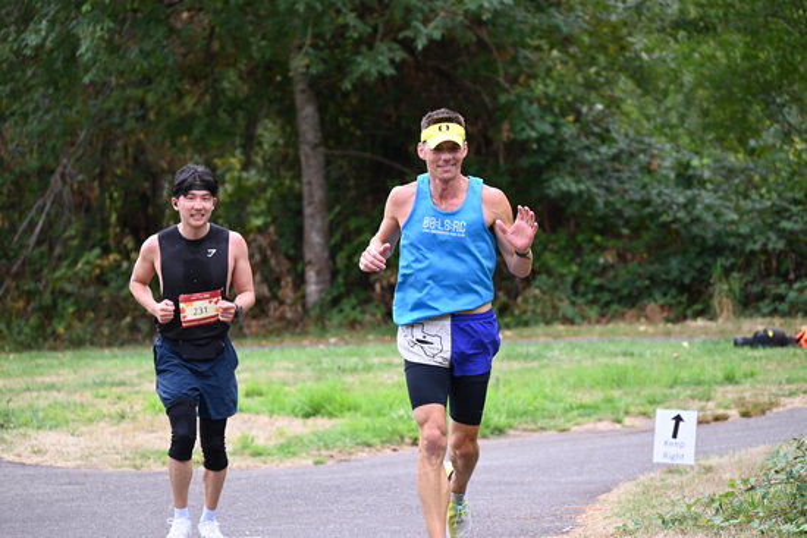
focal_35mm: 200
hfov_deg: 10.3
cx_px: 404
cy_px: 269
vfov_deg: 6.9
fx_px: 4484
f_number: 6.3
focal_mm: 200
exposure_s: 1/250
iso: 500
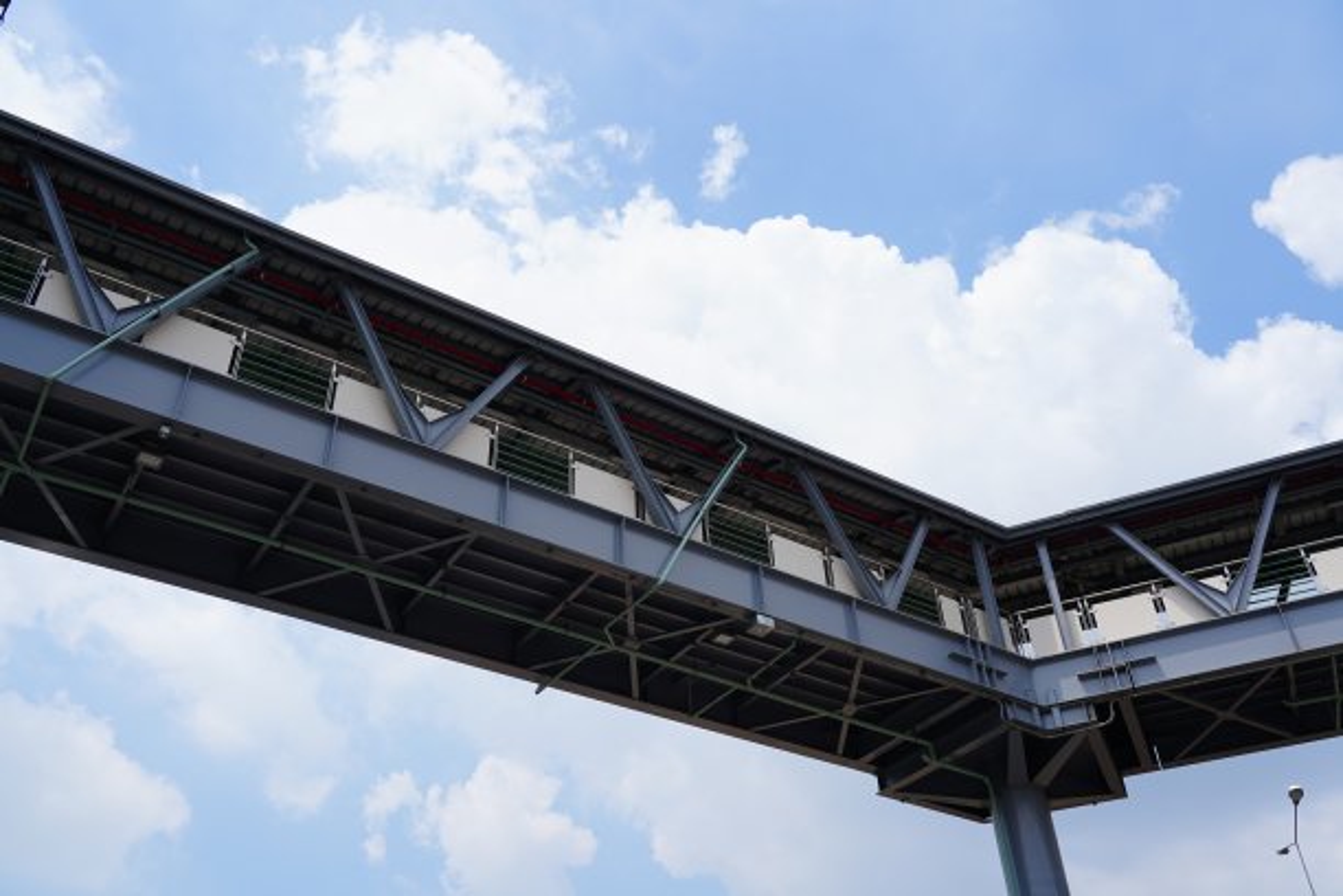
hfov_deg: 58.7
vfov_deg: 41.1
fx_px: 1194
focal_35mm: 32
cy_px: 448
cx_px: 672
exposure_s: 1/320
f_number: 8
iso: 100
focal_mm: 32
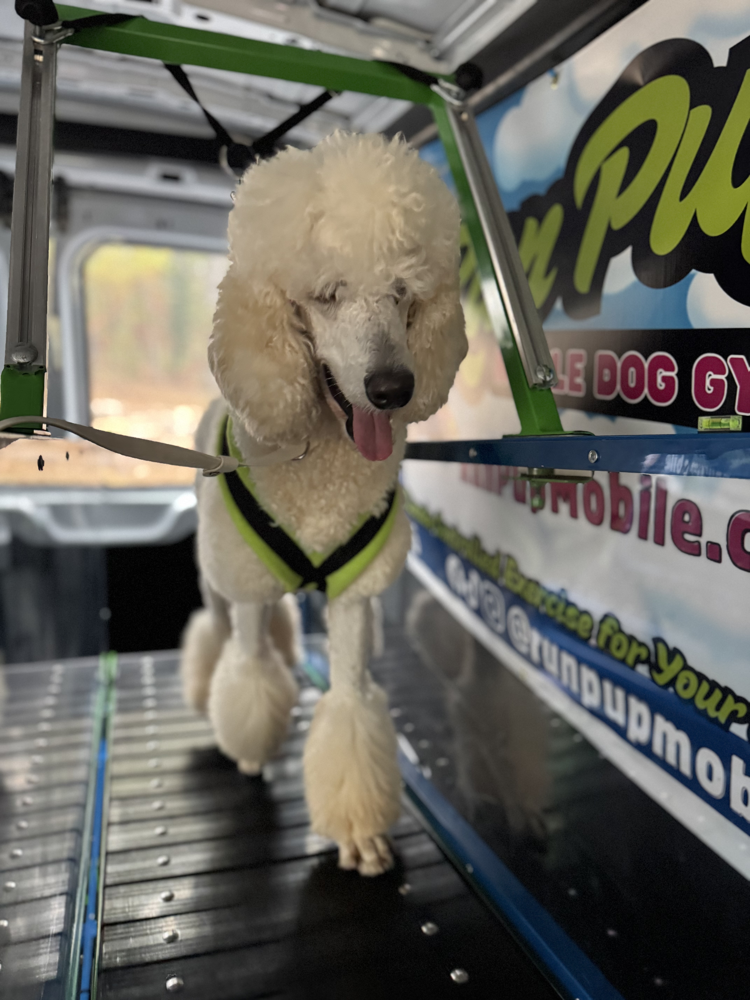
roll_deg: +0.1
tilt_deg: -8.5
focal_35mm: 24
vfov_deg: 71.6
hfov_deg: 56.8
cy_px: 500
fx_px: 693
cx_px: 375
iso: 800
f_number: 1.78
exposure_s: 1/43
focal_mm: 6.76
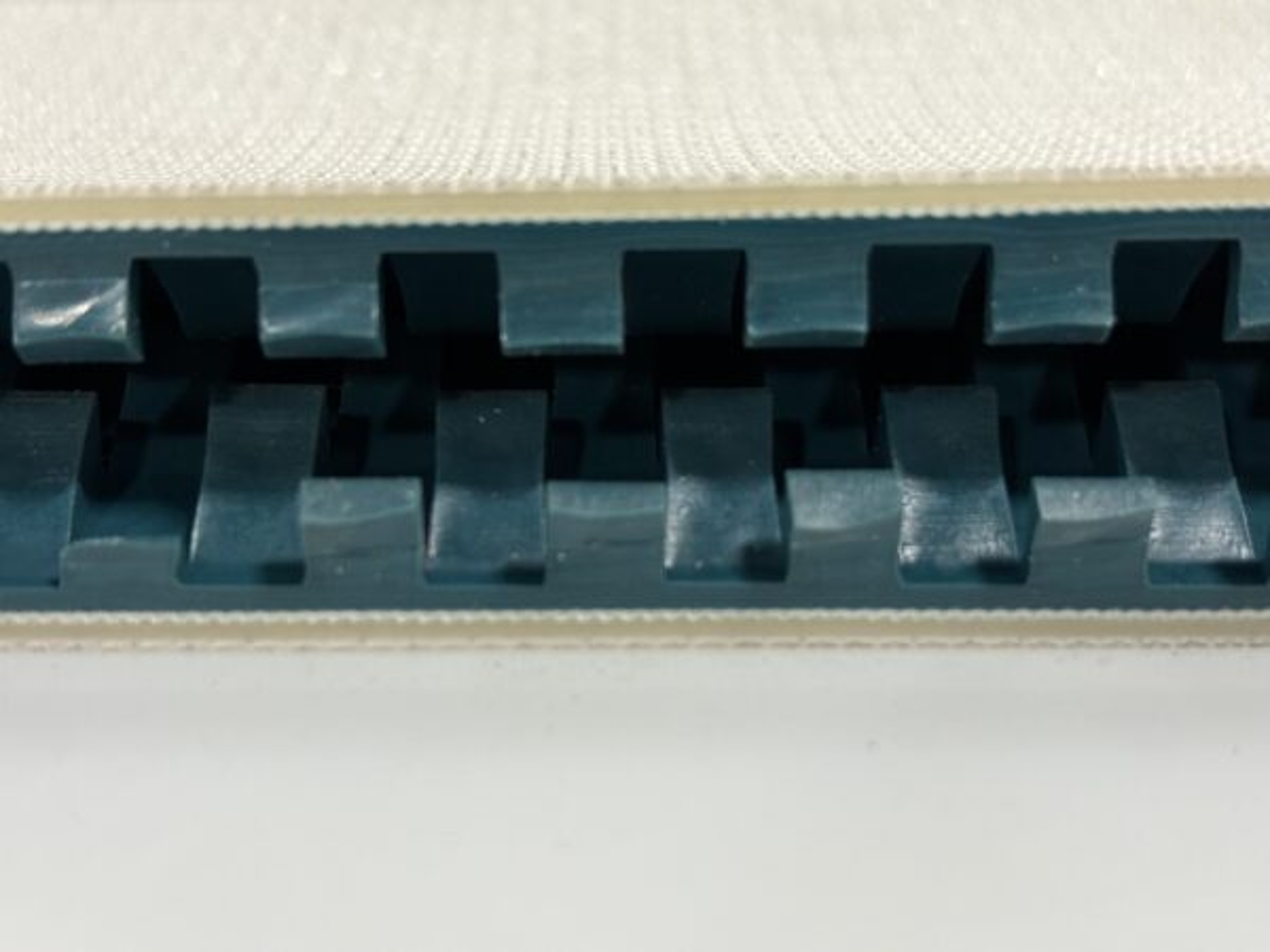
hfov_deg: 36.8
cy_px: 476
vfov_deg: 28.0
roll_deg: +0.1
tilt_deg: -20.0
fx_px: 1908
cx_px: 635
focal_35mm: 52
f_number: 1.6
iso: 100
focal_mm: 5.96
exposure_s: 1/60
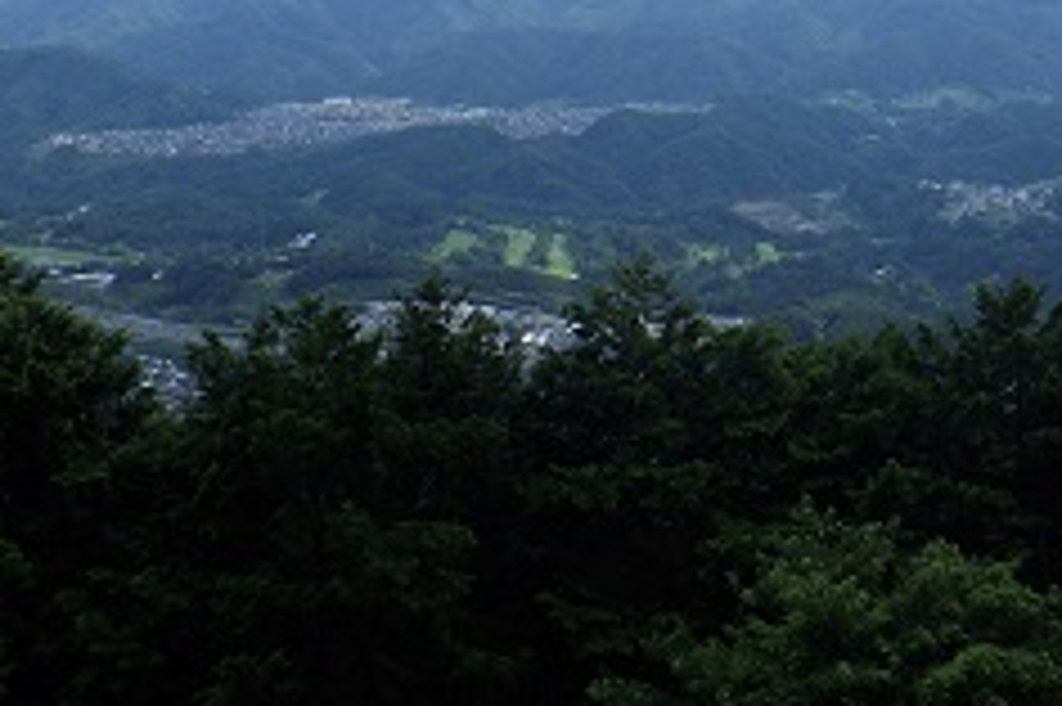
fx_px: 1680
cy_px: 13
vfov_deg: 22.9
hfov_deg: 33.9
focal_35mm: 57
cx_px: 866
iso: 125
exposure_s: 1/640
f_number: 4.2
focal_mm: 5
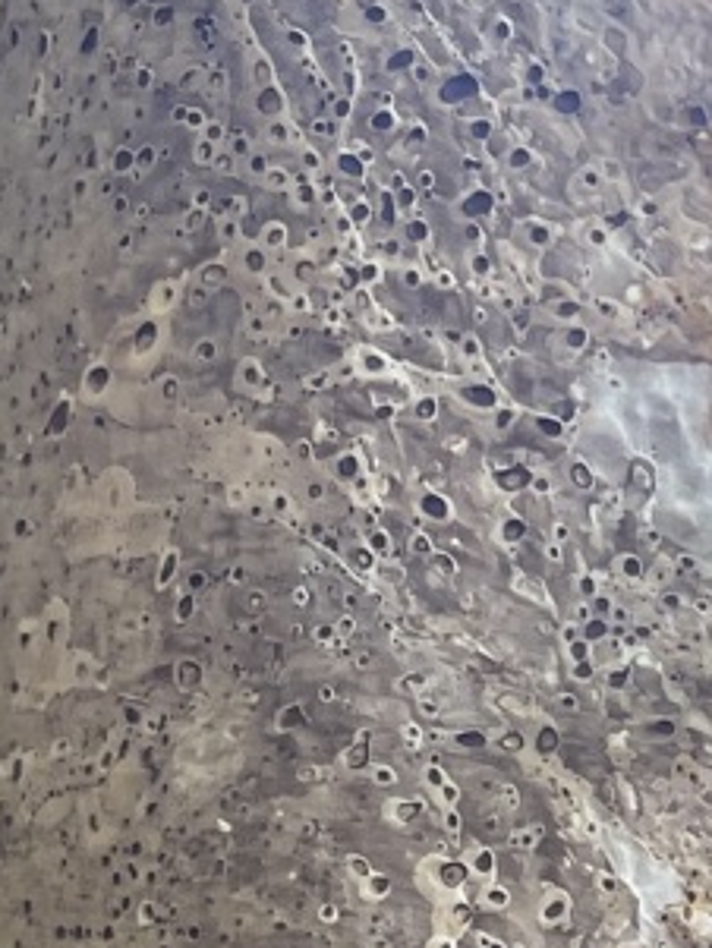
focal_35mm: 138
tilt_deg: +2.4
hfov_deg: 10.7
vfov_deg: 12.7
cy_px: 1852
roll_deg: +1.8
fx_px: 3782
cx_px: 139
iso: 64
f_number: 1.6
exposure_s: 1/121
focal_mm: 4.2
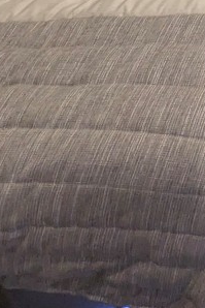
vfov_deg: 21.3
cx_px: 395
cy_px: -173
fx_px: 665
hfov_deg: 14.8
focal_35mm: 78
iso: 241
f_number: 2.2
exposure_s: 1/104
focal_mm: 2.35
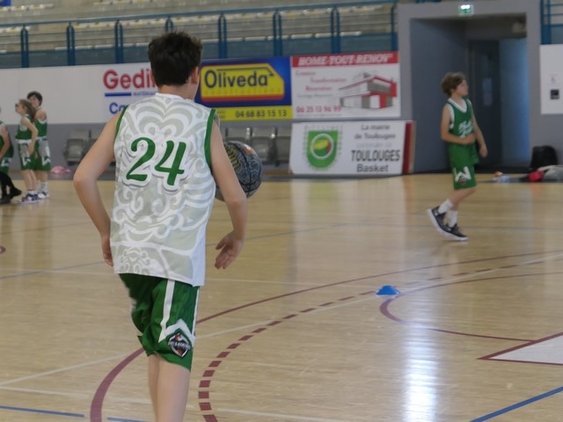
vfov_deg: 13.6
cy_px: 211
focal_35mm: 109
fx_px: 1773
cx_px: 282
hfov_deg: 18.0
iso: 640
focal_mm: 26.4
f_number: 2.8
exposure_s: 1/125
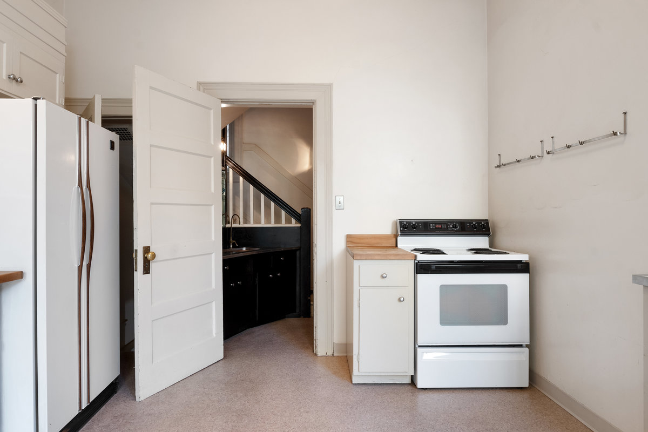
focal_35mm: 21
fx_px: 378
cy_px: 216
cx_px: 324
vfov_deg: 59.5
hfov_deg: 81.2
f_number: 8
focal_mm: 14
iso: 800
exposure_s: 1/6
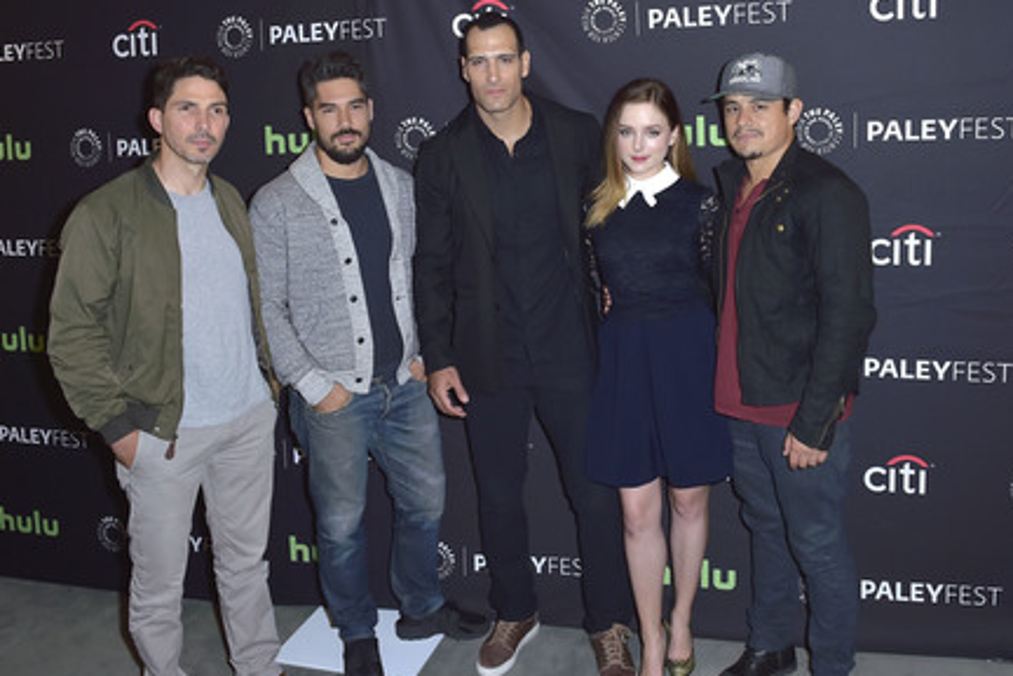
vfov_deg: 51.3
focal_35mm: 25
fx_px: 703
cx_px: 502
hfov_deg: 71.5
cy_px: 340
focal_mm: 24
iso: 160
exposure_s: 1/250
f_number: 4
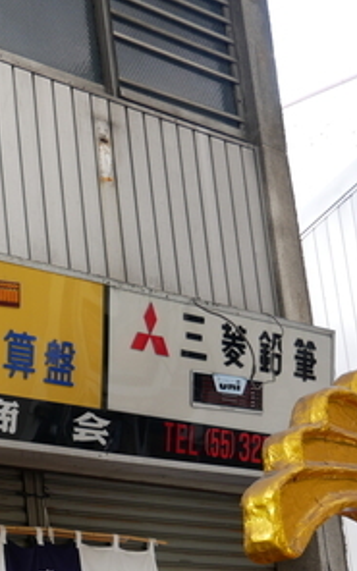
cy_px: 414
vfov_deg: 20.9
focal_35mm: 99
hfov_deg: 12.4
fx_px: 1541
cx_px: -214
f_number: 4.3
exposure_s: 1/80
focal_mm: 23
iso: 200
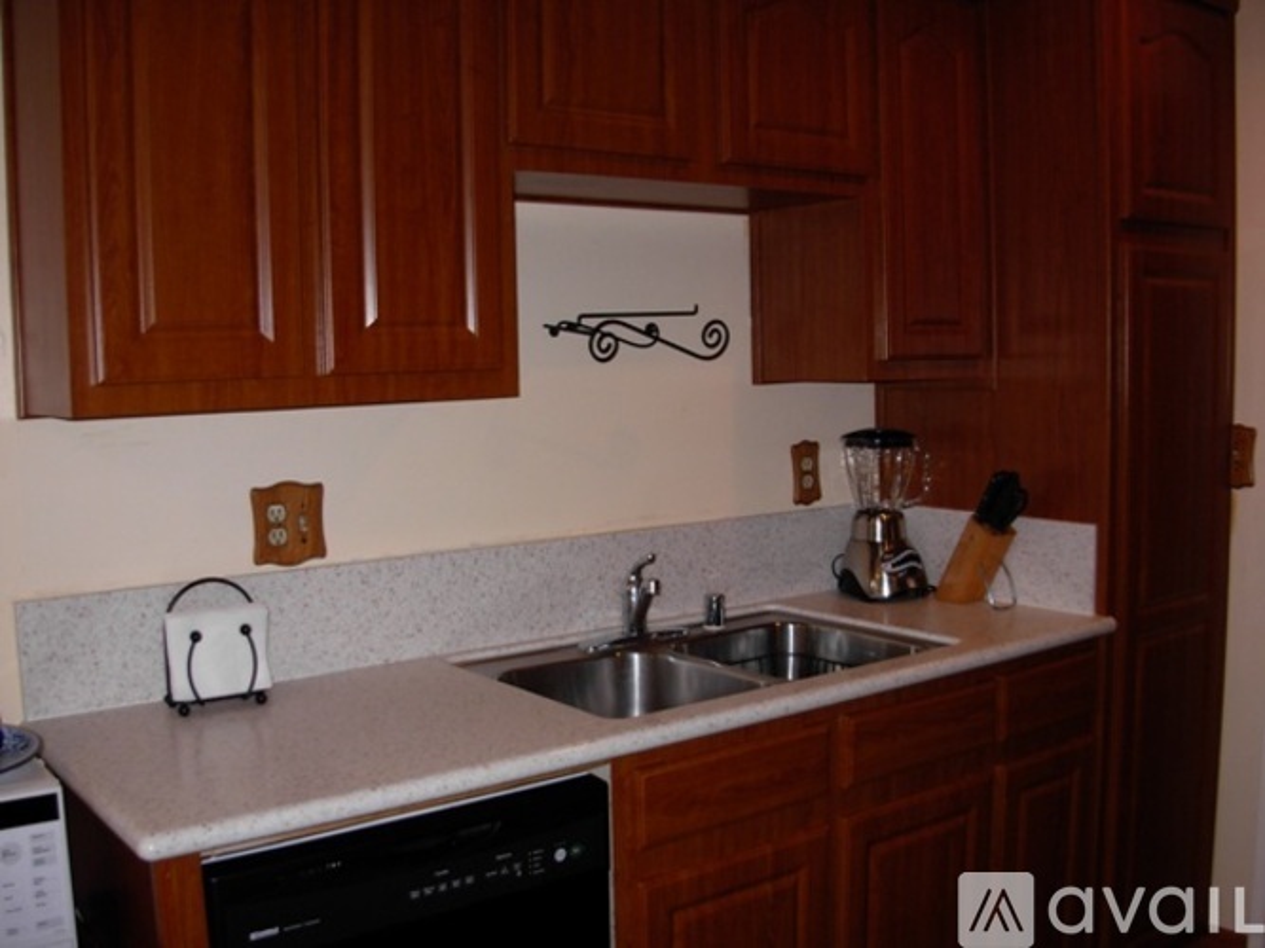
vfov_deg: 37.7
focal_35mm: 38
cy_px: 474
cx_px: 632
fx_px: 1388
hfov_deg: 49.0
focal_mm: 6.3
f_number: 2.9
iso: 79
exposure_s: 1/22.6
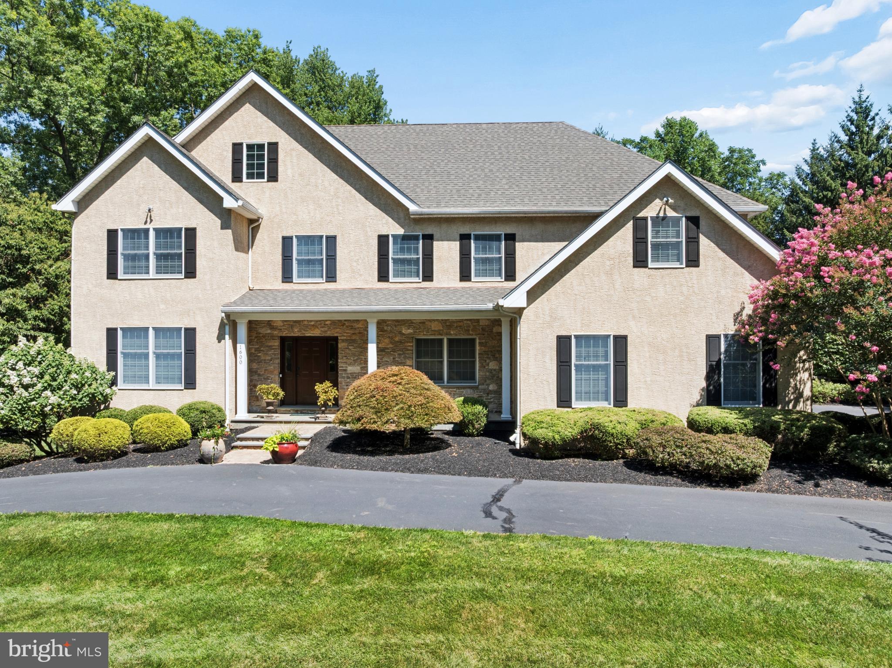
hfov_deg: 71.6
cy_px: 334
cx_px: 446
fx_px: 618
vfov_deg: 56.8
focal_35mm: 24
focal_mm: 12.3
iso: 100
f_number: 9
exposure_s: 1/13
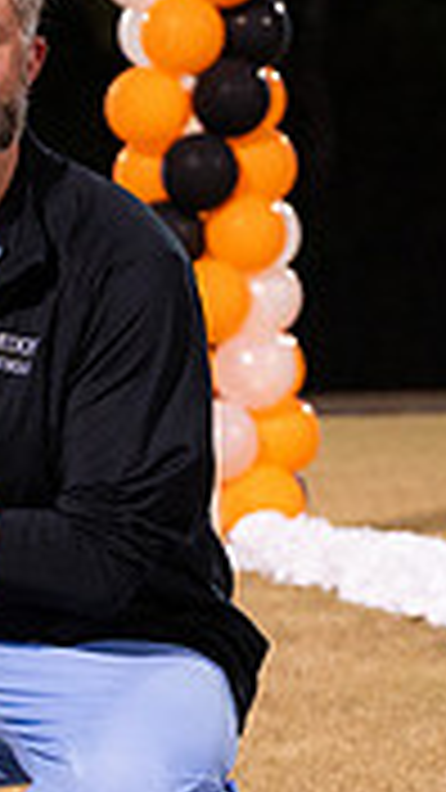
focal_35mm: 241
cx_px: -131
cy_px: 518
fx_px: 5067
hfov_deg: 5.0
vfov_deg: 8.9
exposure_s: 1/250
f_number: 4
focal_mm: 70
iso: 3200
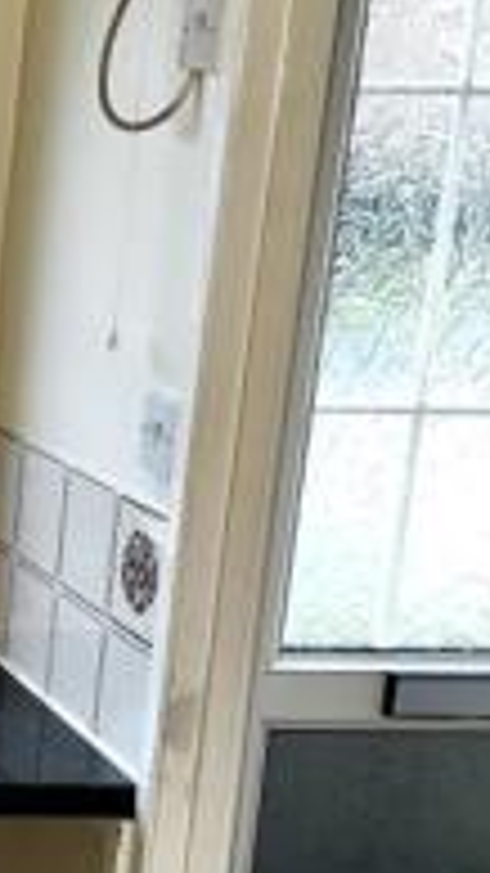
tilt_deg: -14.4
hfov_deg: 11.9
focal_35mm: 85
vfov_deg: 25.0
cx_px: -623
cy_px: 542
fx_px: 1965
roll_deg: -1.2
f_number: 1.6
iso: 64
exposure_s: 1/15
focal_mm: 5.1
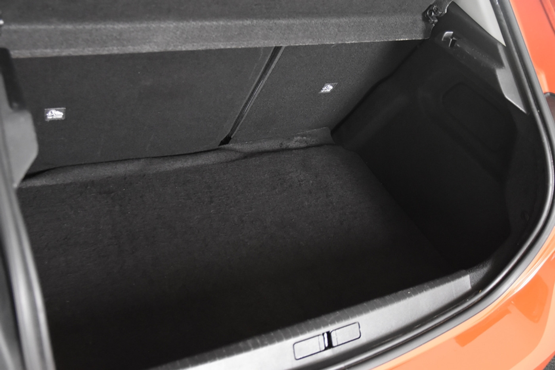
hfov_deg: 53.1
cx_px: 278
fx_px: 555
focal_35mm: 36
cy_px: 185
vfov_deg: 36.9
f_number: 3
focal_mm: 24
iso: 2800
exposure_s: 1/40
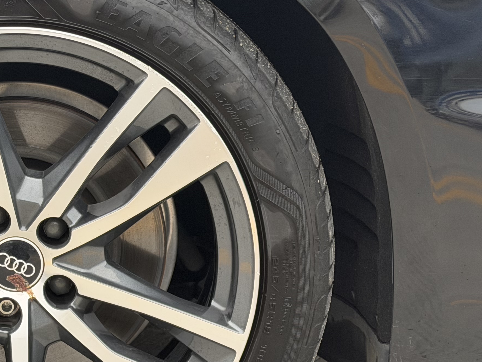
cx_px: 30
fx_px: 1532
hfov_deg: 17.6
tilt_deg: -12.1
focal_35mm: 110
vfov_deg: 13.5
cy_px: 181
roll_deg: +2.4
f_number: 1.78
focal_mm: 6.76
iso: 100
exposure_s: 1/60
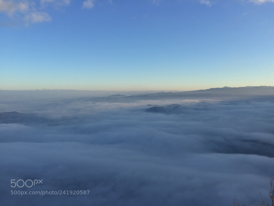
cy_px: 103
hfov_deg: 61.7
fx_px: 230
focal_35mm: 29
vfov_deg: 48.2
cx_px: 137
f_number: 2.2
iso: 32
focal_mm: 4.15
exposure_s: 1/1163
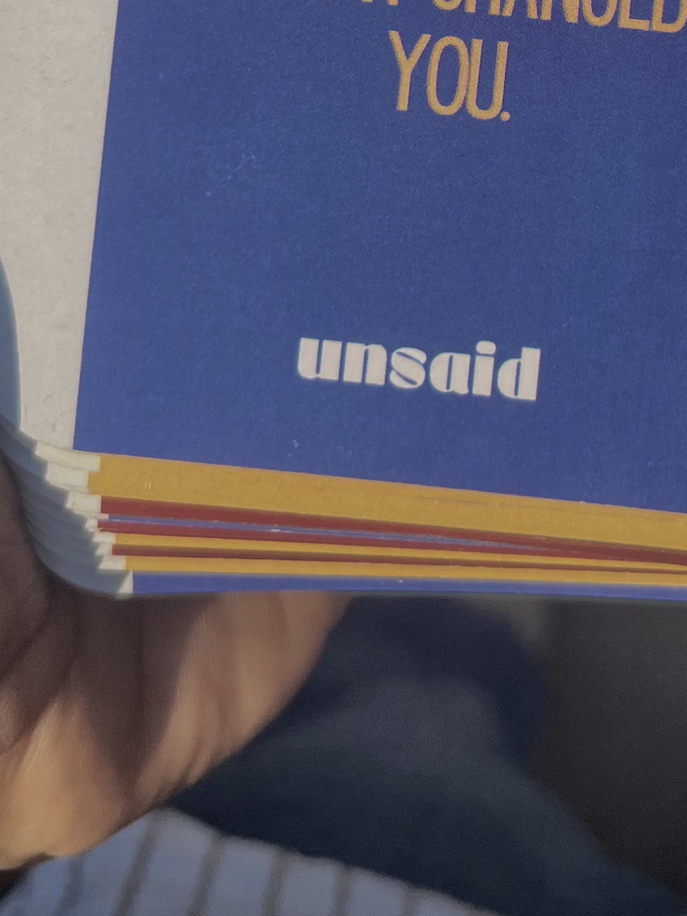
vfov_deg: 26.5
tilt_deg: -80.1
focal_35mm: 67
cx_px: 484
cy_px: -111
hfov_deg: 21.8
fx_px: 1773
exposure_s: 1/2513
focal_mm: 5.1
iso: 50
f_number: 1.6
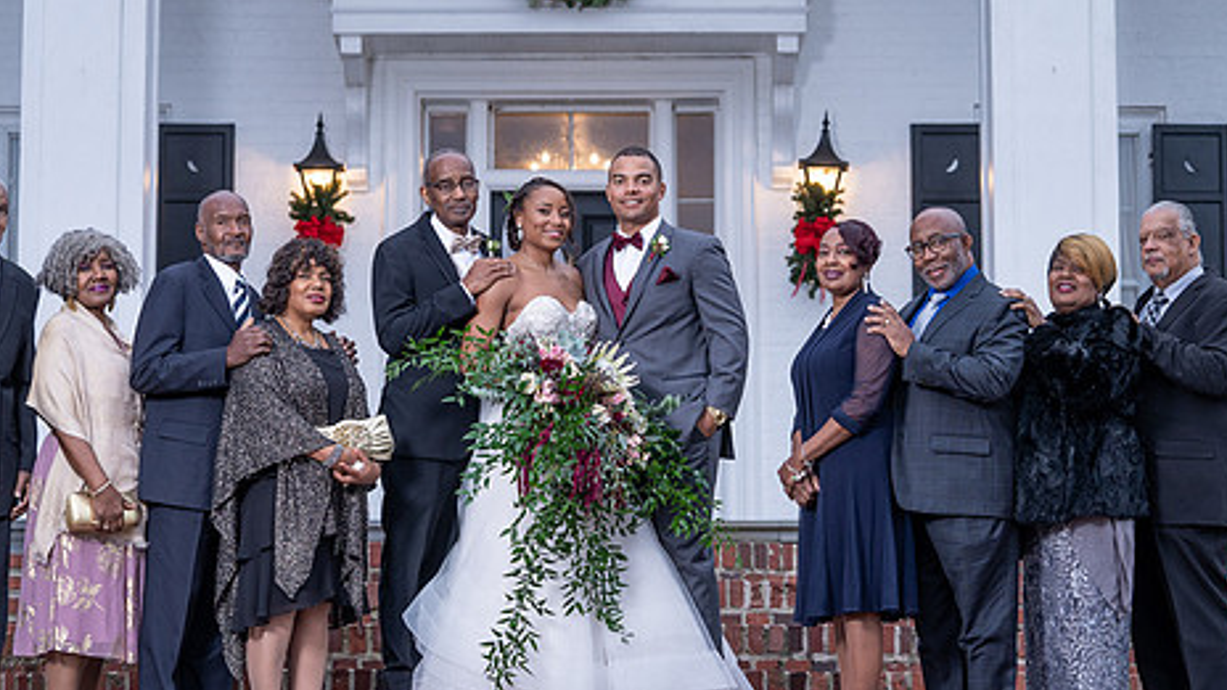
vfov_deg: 10.8
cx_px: 598
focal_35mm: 112
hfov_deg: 19.1
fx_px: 3644
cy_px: 363
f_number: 4
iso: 640
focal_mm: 78
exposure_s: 1/200
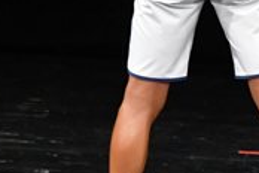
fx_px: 8633
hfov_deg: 1.7
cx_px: 221
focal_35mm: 1200
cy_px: -52
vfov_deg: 1.1
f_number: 5.6
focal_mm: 180
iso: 3200
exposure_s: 1/400
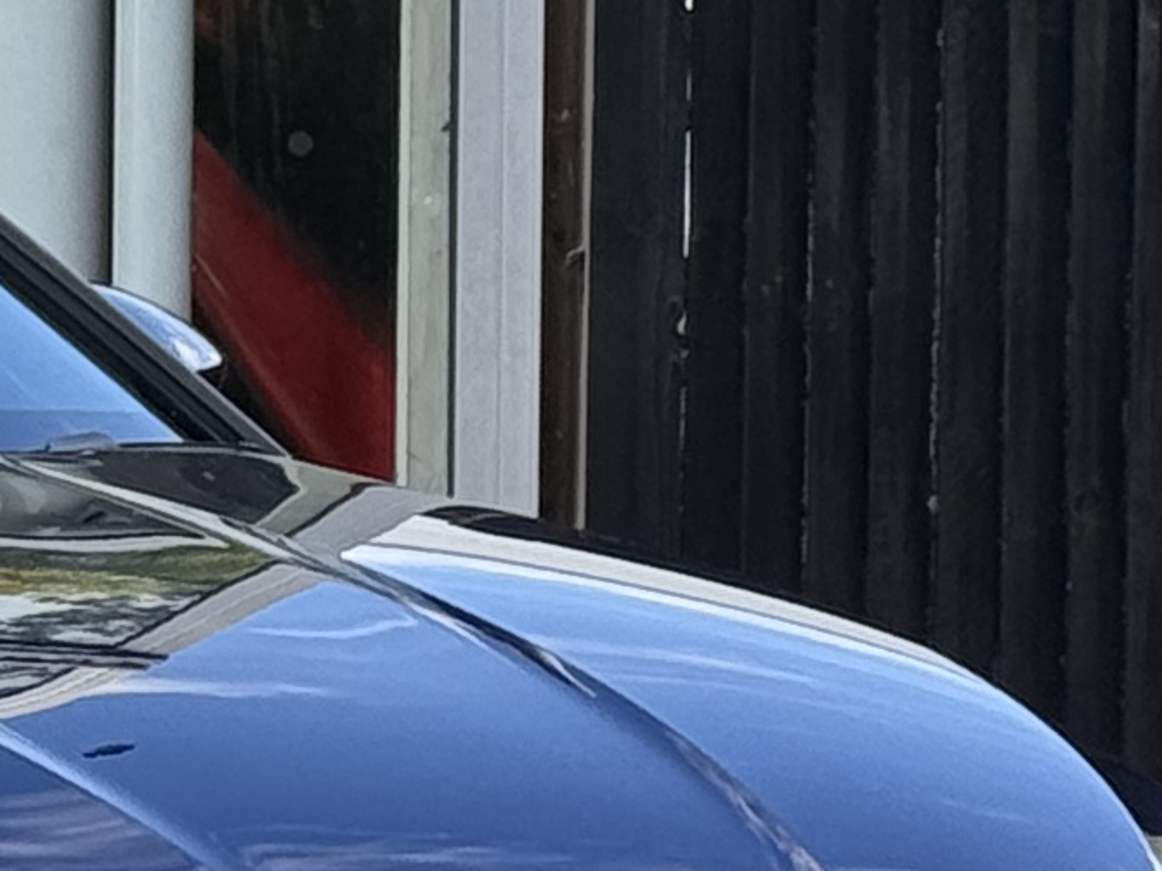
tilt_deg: +2.5
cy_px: 29
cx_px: -976
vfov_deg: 5.1
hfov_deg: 6.7
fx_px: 9698
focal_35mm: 289
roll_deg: -0.8
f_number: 1.78
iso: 64
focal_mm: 6.76
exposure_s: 1/1013
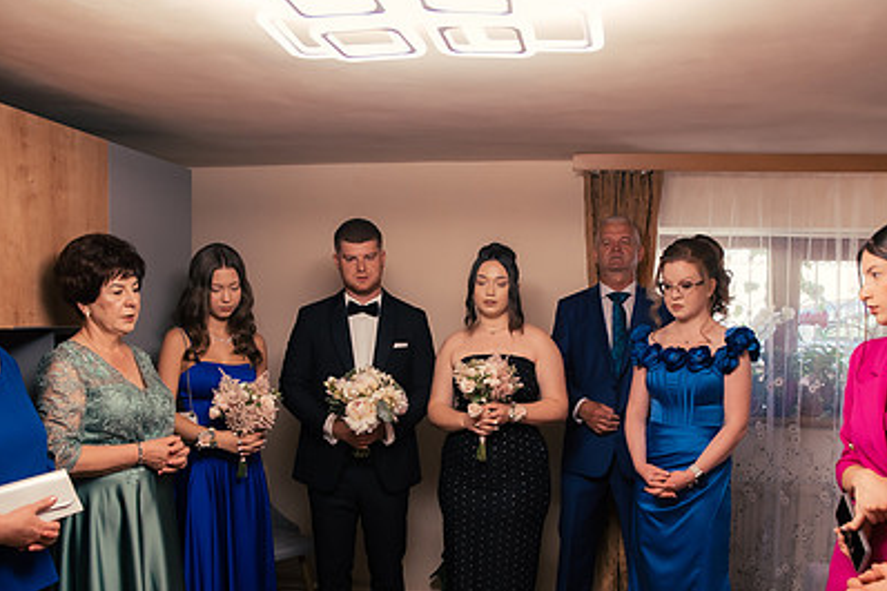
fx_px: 862
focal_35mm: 35
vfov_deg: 37.4
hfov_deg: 54.4
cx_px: 481
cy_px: 398
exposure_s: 1/200
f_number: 3.2
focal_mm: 24
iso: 800
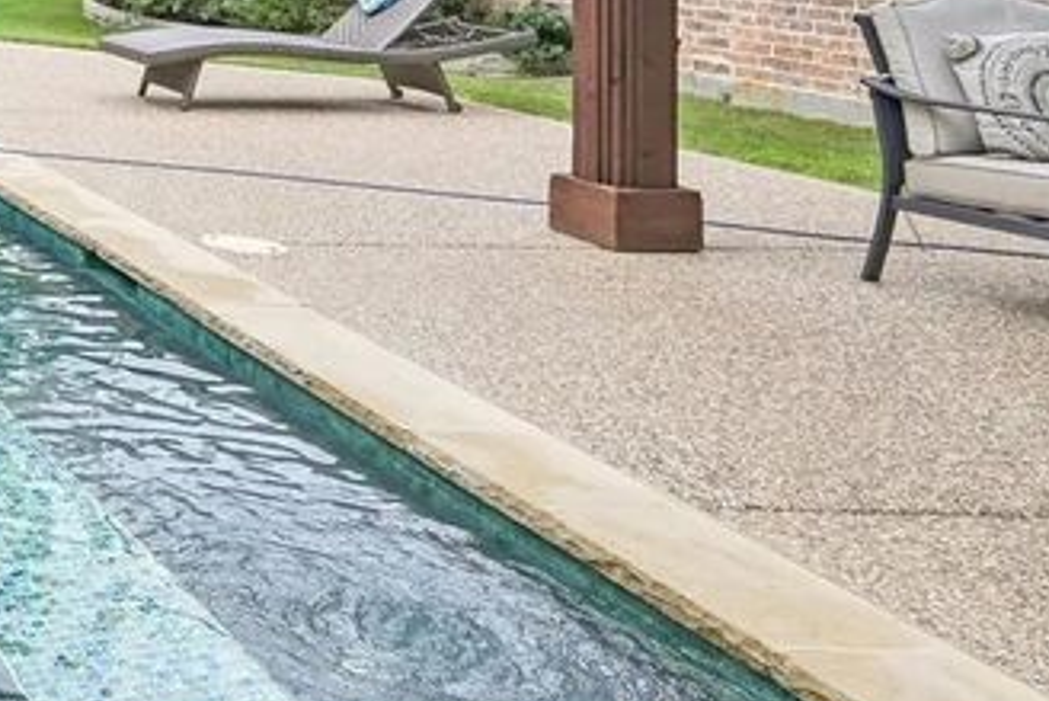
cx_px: -560
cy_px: -162
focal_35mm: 50
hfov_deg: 26.8
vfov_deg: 24.3
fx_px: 1458
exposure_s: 1/400
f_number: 8
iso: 400
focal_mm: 16
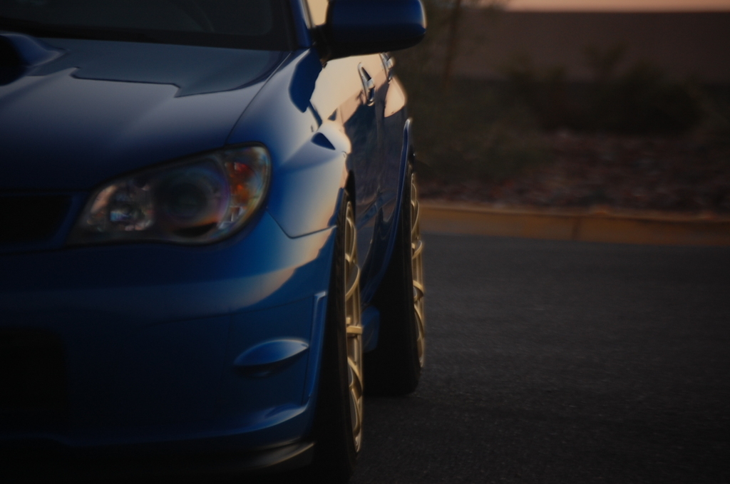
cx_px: 365
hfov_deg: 10.2
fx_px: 4099
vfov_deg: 6.8
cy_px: 242
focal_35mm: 202
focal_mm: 135
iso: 200
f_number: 5
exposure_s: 1/13
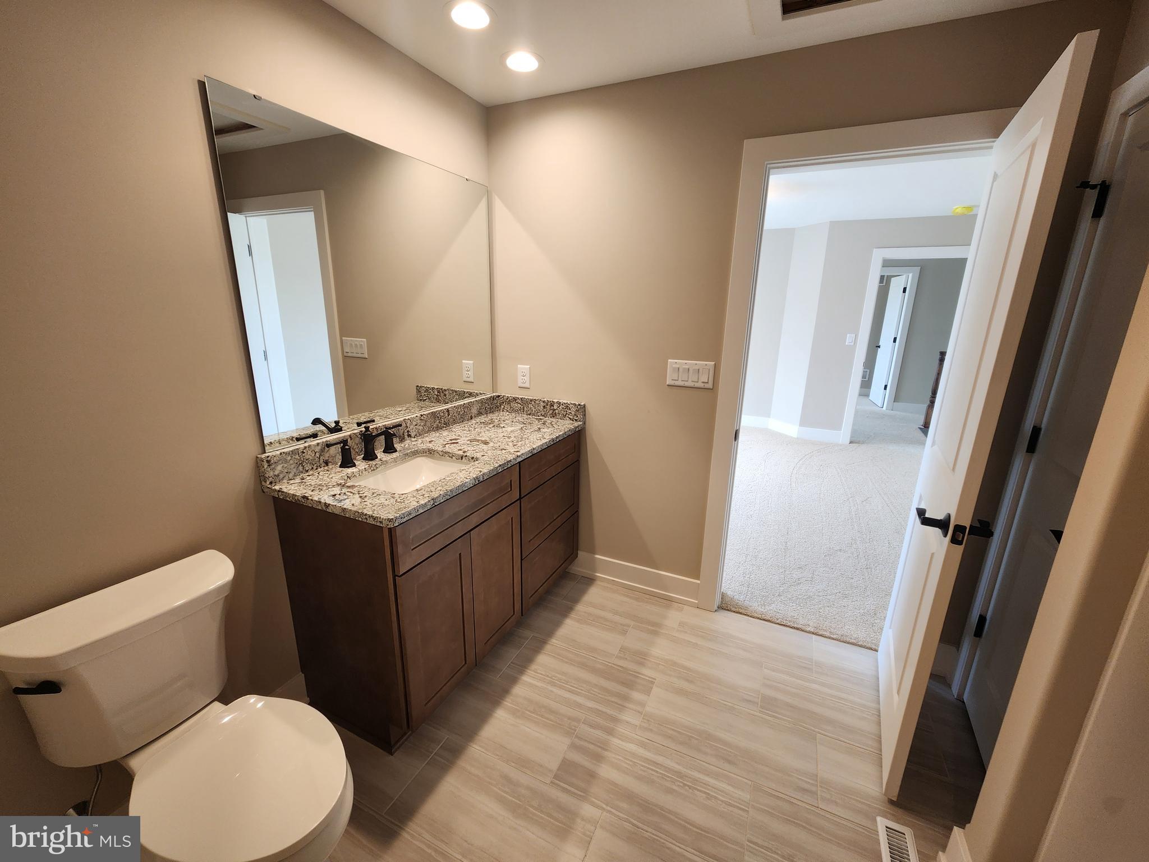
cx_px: 574
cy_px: 431
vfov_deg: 89.9
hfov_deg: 106.2
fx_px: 432
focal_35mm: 13
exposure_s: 1/60
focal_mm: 2.2
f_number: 2.2
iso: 100
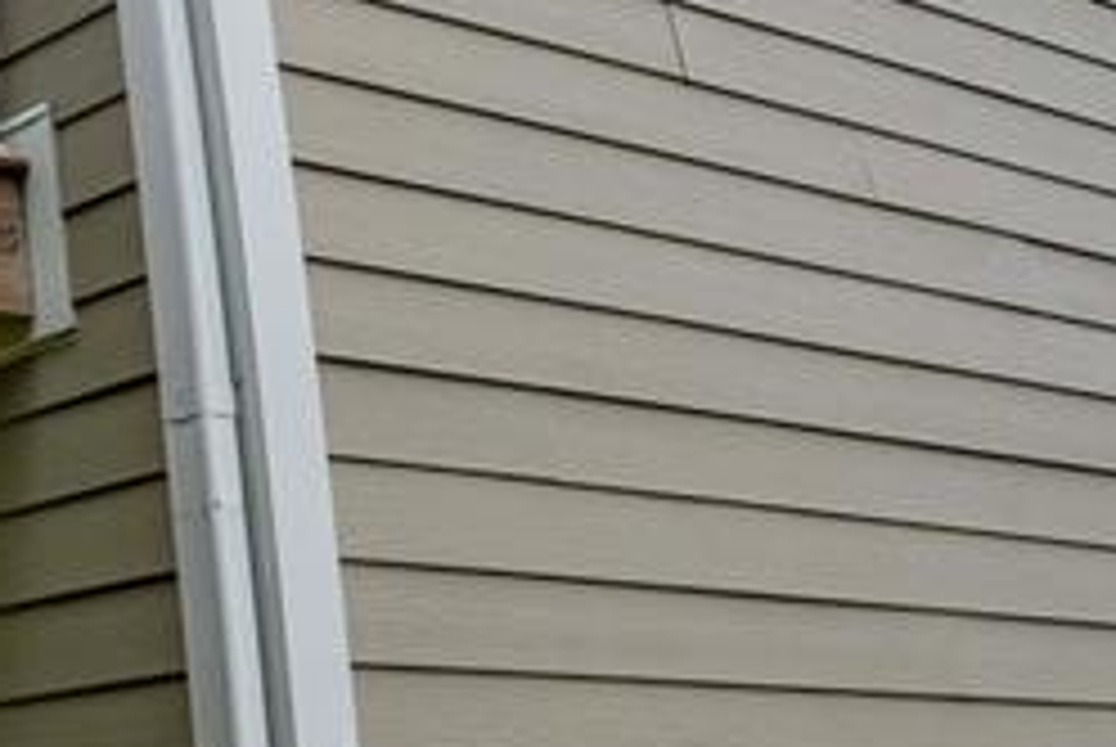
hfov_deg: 20.9
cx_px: -891
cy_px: 407
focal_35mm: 66
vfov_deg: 20.7
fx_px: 2048
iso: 1000
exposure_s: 1/640
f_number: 11
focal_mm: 16
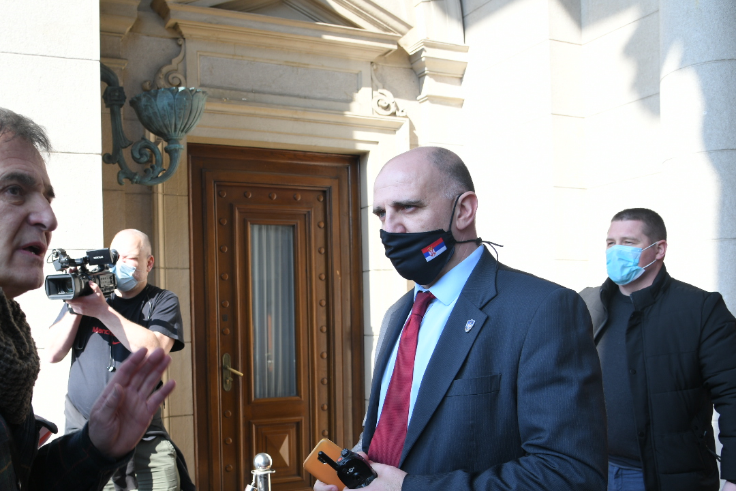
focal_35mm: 36
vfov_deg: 36.3
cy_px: 351
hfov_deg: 52.0
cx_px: 239
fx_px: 736
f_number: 6.3
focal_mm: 24
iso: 200
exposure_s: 1/160
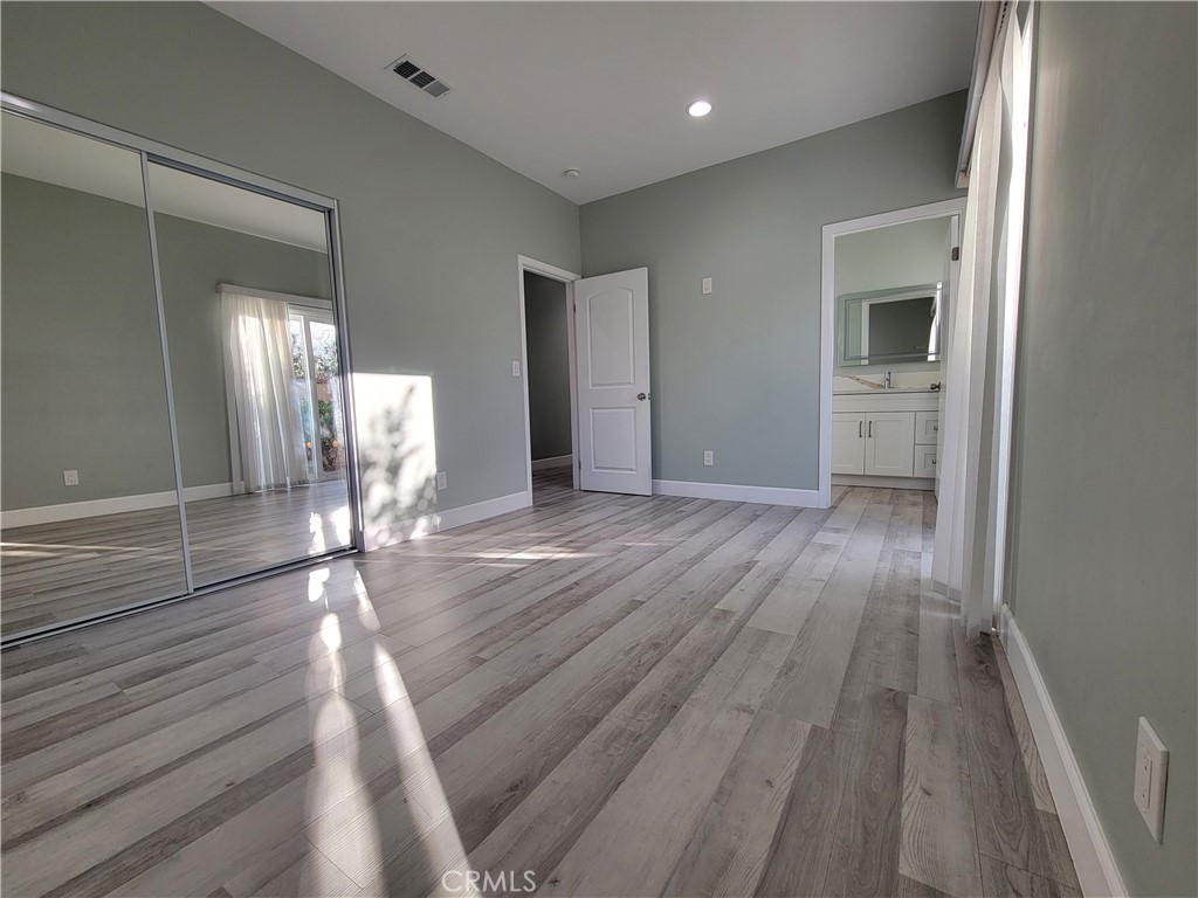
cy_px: 449
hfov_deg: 106.2
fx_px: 450
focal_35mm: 13
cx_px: 599
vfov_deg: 89.9
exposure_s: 1/120
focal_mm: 2.2
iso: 64
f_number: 2.2
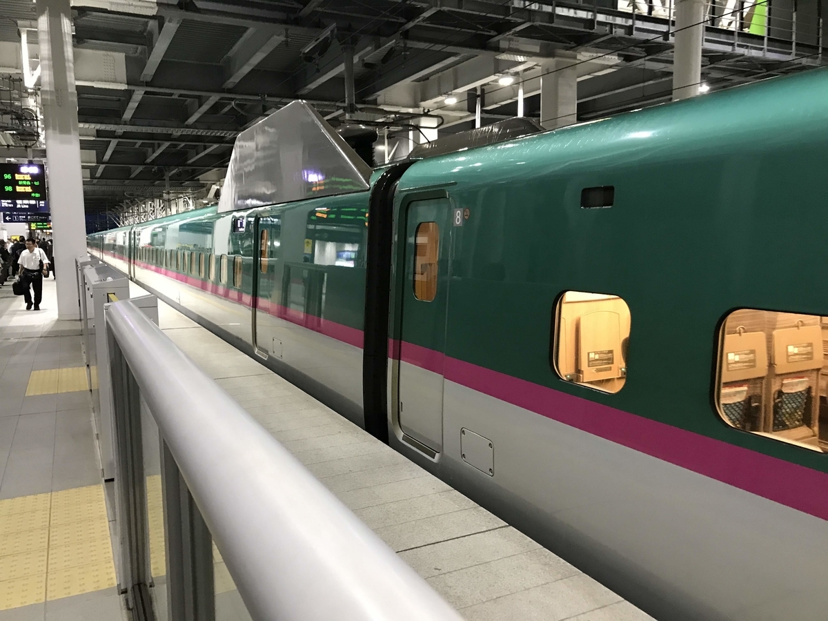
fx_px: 670
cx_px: 414
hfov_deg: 63.4
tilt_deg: -7.8
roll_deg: +2.1
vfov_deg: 49.7
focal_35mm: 28
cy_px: 310
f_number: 1.8
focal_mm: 3.99
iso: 80
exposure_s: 1/17
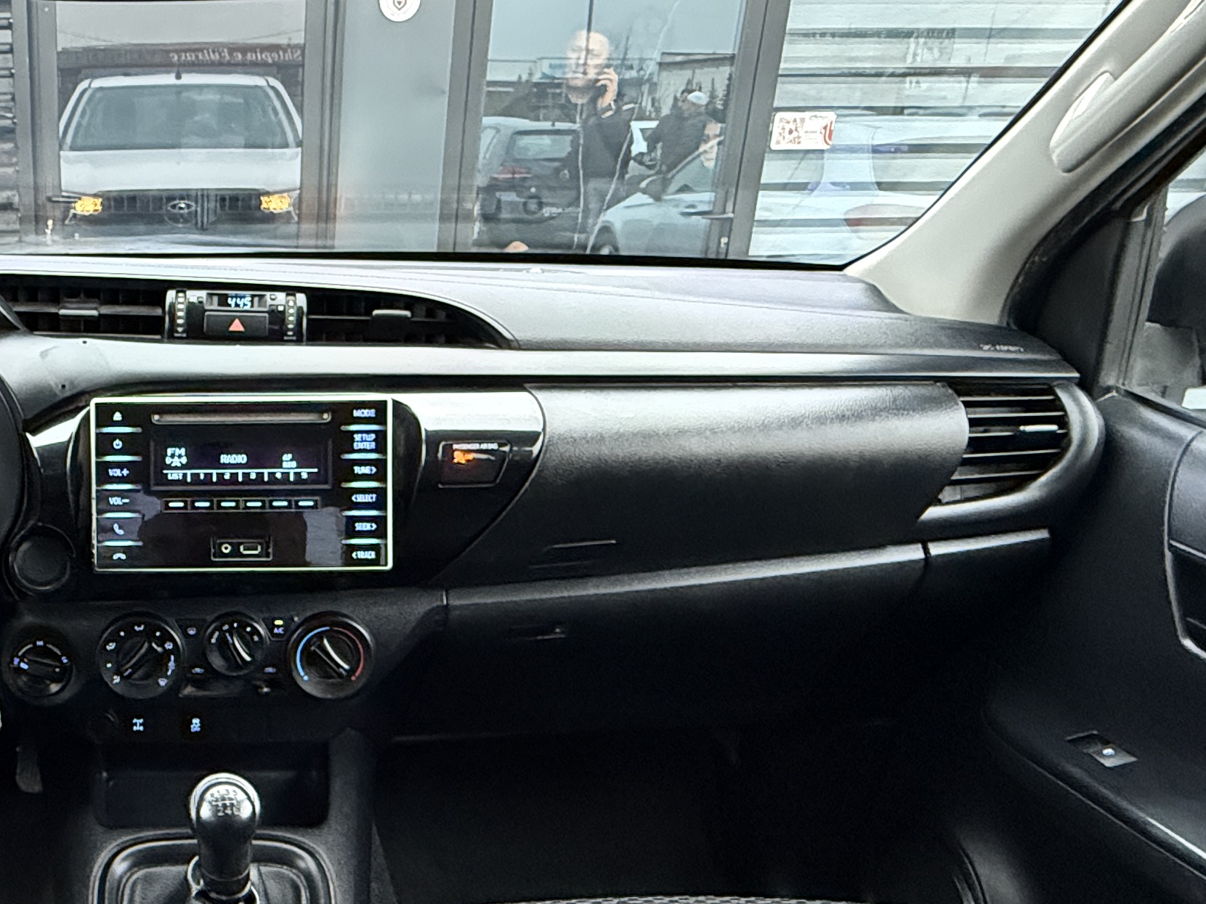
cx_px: 177
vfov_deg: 41.6
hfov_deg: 49.5
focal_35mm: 34
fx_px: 1185
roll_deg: -0.1
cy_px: 534
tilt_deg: -19.5
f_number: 2.2
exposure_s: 1/50
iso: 800
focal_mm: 2.22
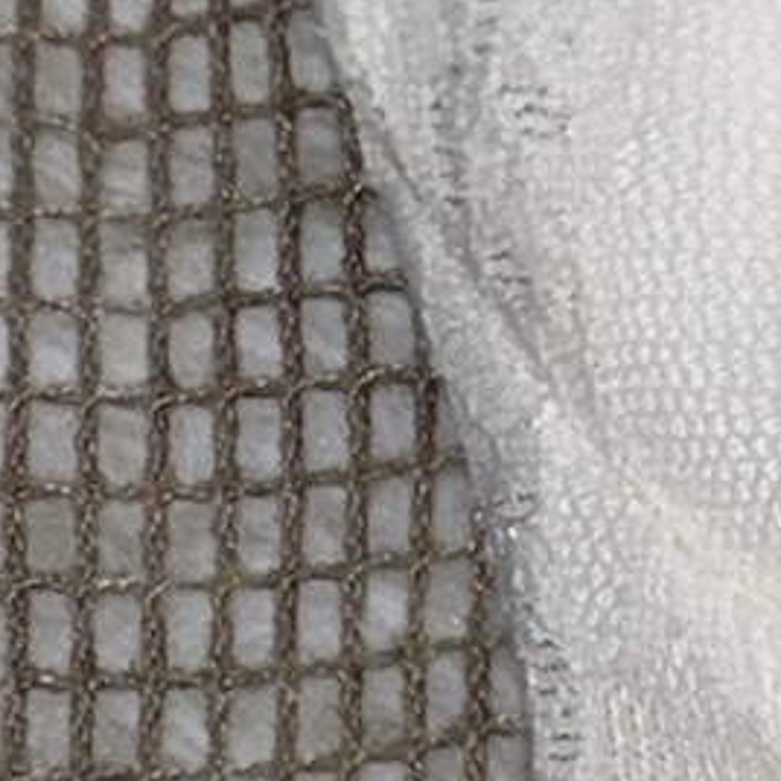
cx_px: 2133
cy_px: 2835
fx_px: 4135
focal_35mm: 162
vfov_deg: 8.0
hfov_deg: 9.2
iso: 50
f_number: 1.78
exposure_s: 1/90
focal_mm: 6.76
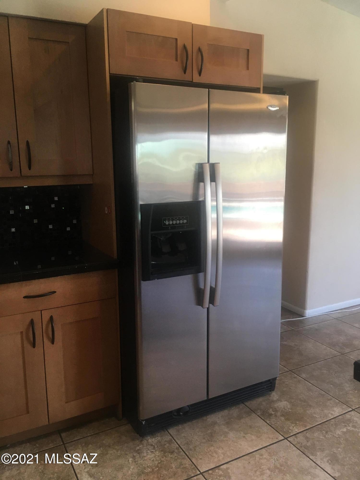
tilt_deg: -11.7
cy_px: 240
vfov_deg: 61.7
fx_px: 402
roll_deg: -0.1
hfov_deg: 48.2
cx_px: 180
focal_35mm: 29
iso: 40
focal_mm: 4.15
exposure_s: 1/30
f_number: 2.2
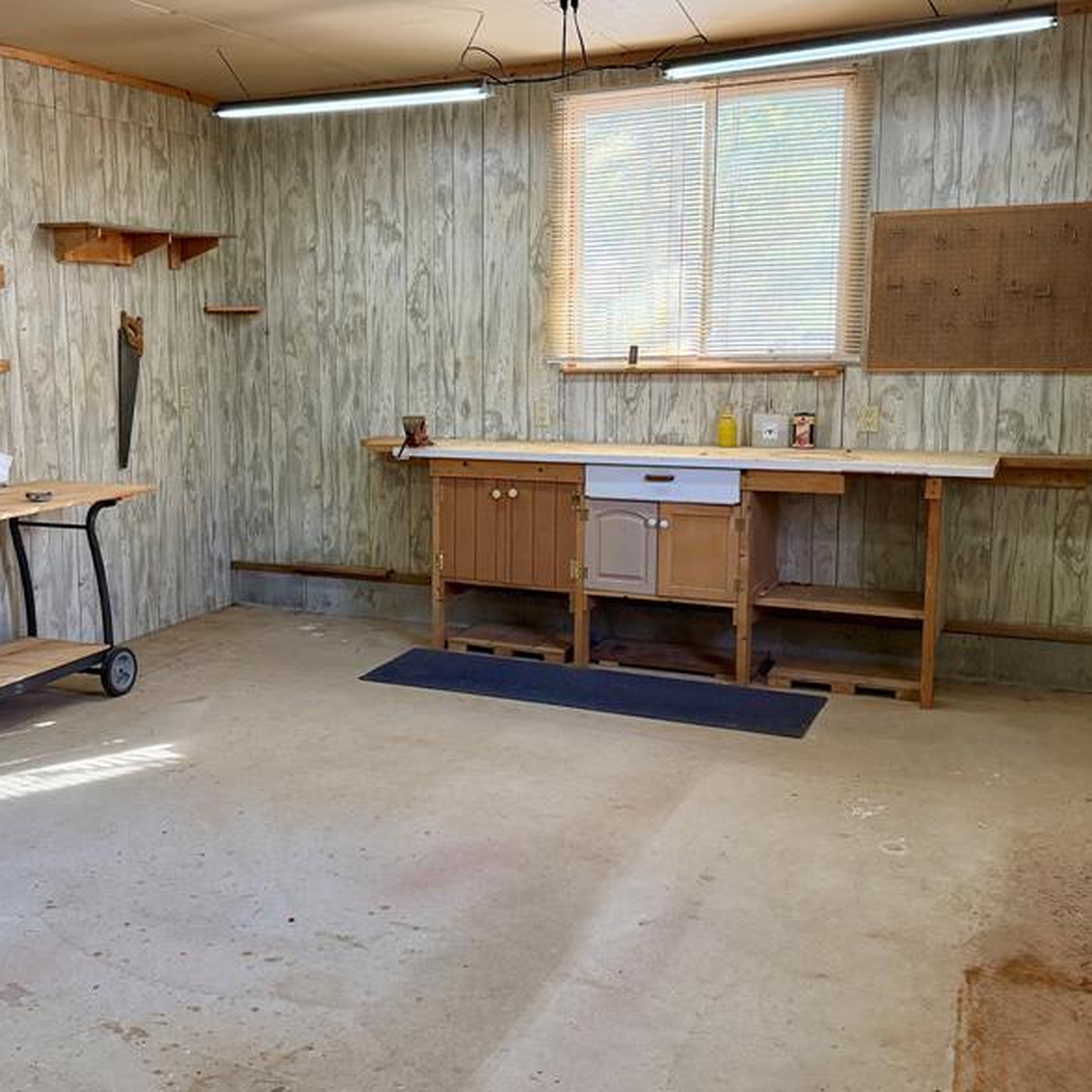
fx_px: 1321
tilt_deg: -6.8
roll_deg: +0.9
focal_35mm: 37
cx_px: 353
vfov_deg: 44.9
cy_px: 506
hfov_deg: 44.2
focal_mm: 6.76
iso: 250
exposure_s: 1/60
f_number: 1.78
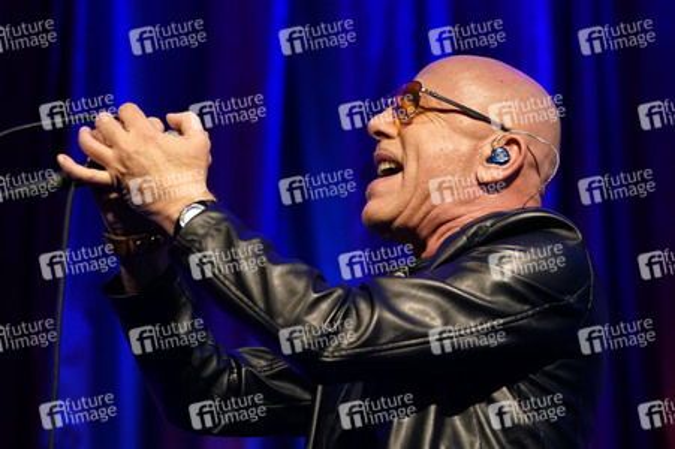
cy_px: 224
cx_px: 338
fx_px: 2698
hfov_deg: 14.3
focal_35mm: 144
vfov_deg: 9.5
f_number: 4.5
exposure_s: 1/125
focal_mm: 144
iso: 3200
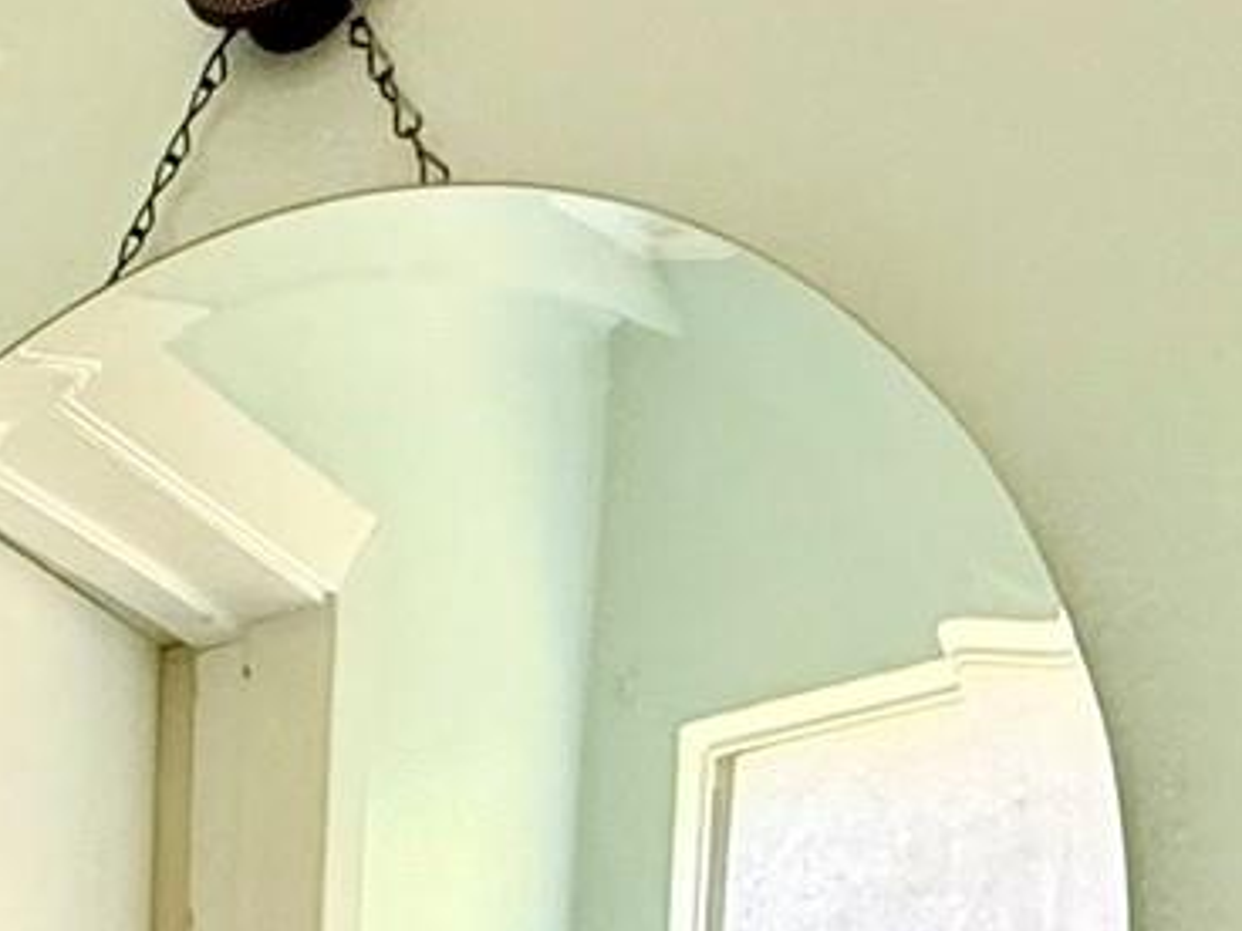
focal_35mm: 78
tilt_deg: -7.0
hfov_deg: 18.1
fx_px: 2799
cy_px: 2284
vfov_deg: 13.4
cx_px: -1168
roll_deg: +0.8
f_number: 2.2
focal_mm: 2.22
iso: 200
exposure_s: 1/99
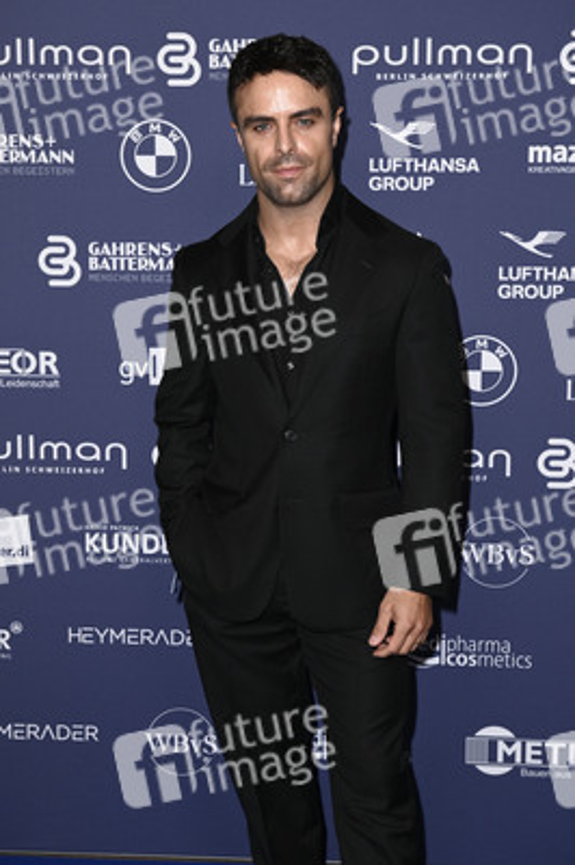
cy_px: 432
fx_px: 1488
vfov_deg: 32.4
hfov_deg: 21.9
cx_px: 288
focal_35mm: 62
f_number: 5.6
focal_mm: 62
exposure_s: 1/250
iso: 400
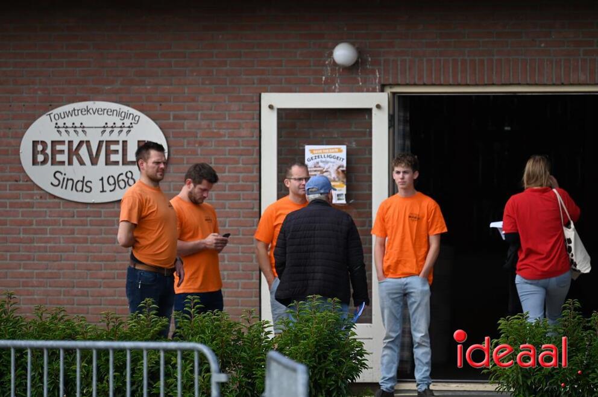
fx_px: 6637
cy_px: 198
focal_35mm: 400
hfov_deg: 5.2
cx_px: 299
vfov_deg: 3.4
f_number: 5.6
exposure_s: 1/1250
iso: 500
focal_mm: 400
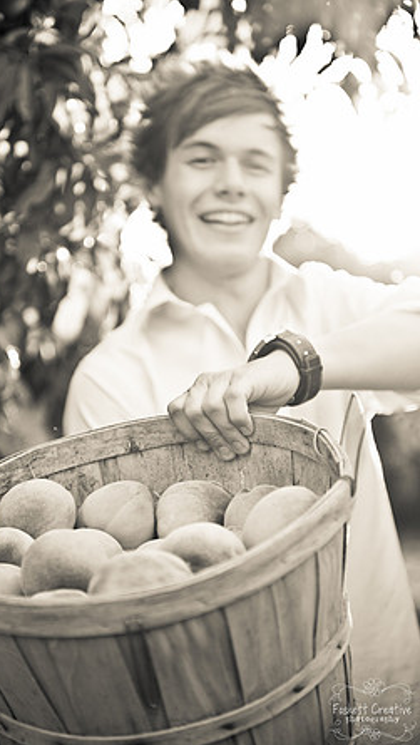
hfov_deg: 16.3
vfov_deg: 28.6
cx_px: 175
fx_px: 1462
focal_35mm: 74
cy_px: 373
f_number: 2.8
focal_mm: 70
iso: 200
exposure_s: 1/160
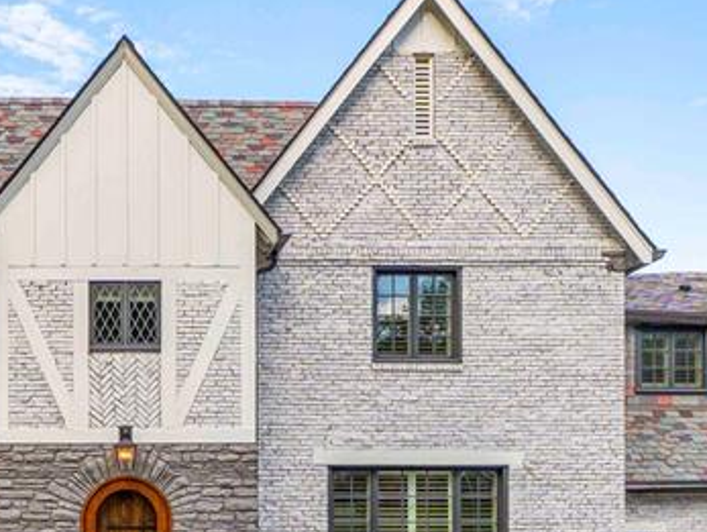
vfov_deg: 26.3
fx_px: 1086
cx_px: 139
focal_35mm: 53
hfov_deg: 34.9
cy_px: 508
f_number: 7.1
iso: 400
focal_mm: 12.5
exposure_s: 1/640
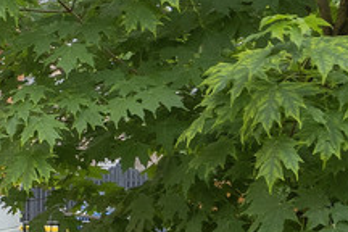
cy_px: 95
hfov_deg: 13.9
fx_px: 1121
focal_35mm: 116
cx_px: -417
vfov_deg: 11.8
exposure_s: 1/80
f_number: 8
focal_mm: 14.5
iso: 320
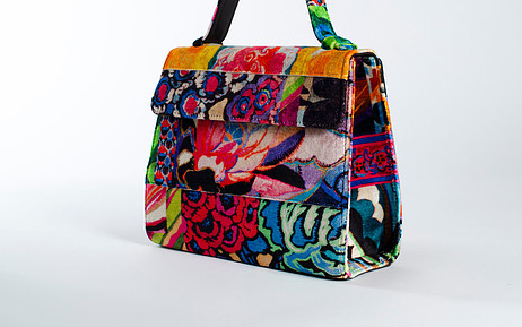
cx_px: 299
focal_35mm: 64
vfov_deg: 20.3
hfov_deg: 31.9
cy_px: 113
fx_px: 911
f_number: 7.1
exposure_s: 1/200
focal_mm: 50
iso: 200
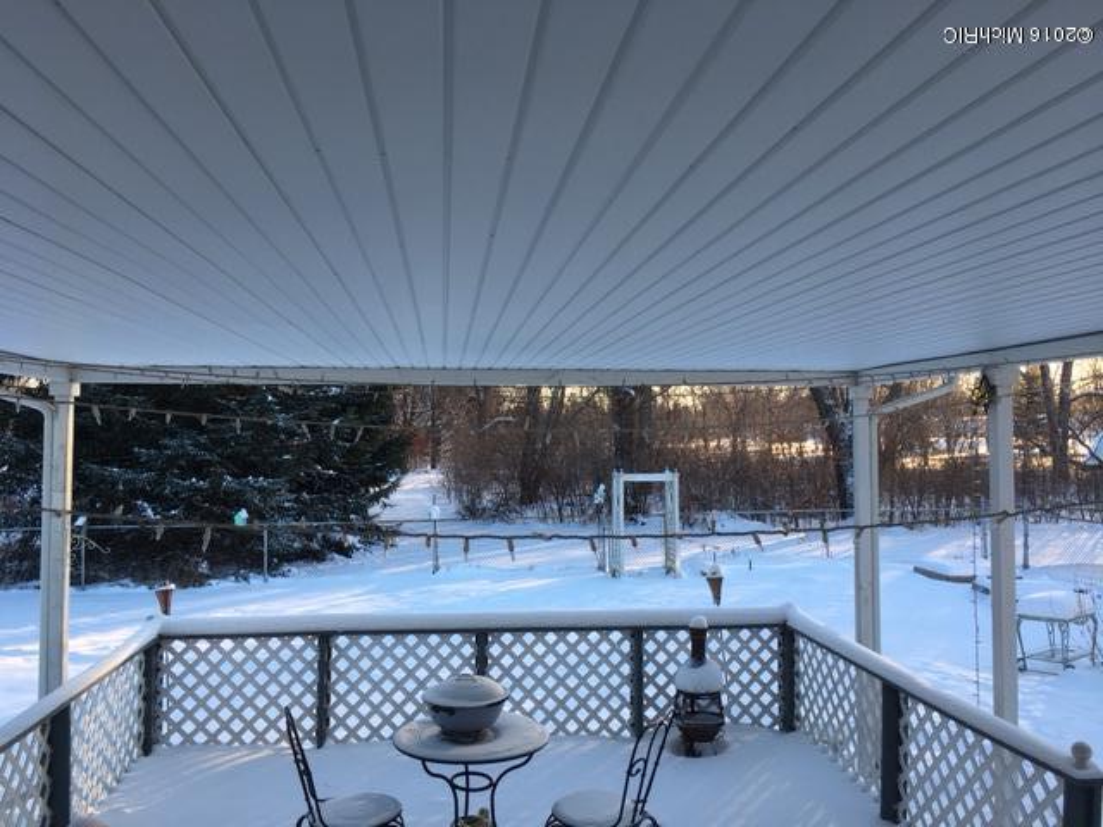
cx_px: 552
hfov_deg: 61.7
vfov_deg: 48.2
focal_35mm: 29
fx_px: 924
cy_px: 414
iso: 25
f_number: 2.2
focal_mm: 4.15
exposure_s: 1/159
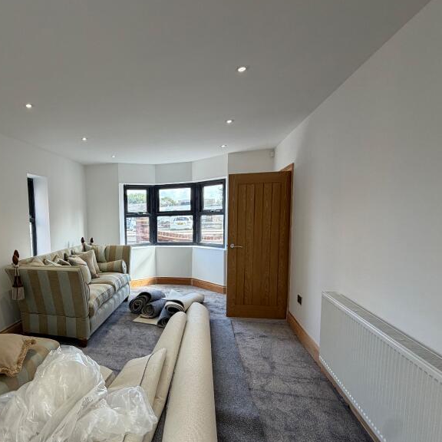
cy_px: 249
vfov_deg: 69.3
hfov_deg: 64.5
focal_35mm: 22
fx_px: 318
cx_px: 100
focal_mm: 2.22
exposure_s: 1/121
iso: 125
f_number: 2.2
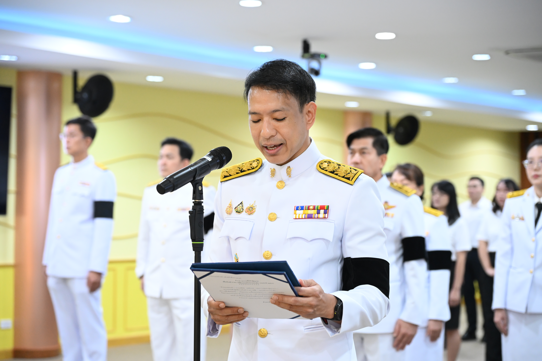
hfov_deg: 26.7
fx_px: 1144
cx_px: 271
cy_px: 180
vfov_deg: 17.9
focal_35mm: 76
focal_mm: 76
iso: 3200
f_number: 4
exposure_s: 1/80
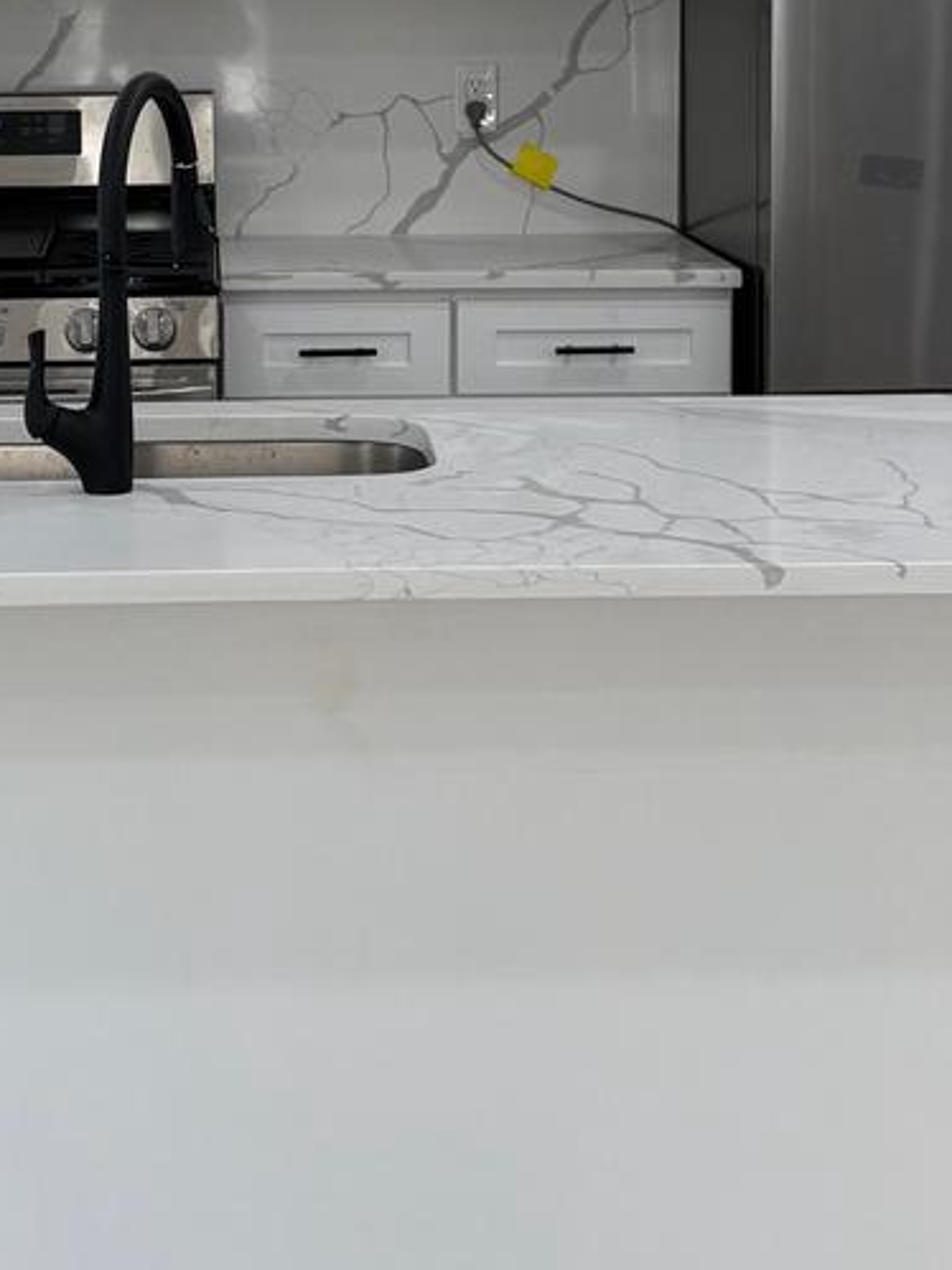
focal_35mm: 80
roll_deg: +0.3
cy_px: 193
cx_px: 232
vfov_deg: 23.9
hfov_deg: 18.3
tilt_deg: -4.8
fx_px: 2935
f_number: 1.6
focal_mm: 5.96
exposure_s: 1/145
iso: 80
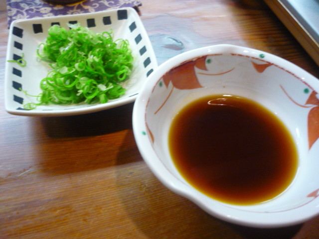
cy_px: 120
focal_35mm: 33
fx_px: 304
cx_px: 160
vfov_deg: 42.9
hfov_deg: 55.4
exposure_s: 1/25
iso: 400
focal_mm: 5.5
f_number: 2.8
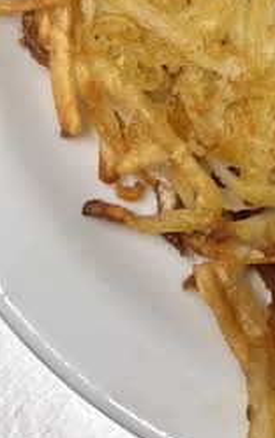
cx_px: 481
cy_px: -77
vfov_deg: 23.5
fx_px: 970
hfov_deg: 14.4
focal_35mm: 81
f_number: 1.5
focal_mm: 5.7
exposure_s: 1/120
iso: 125
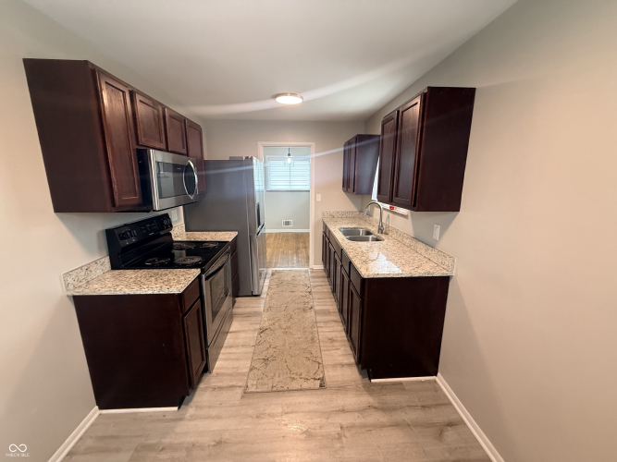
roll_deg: +0.6
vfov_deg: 85.7
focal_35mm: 14
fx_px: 249
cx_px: 308
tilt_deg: -11.4
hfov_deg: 102.1
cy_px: 231
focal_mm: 2.22
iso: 250
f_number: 2.2
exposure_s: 1/60
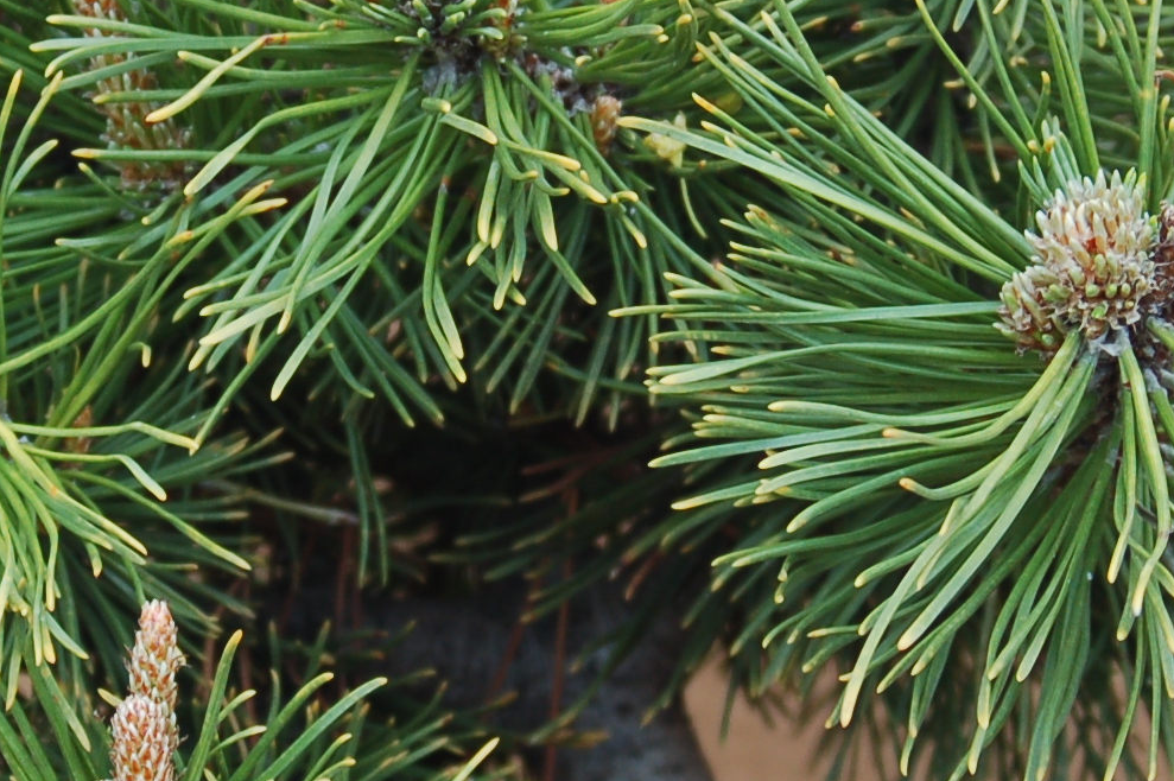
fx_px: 7137
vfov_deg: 6.3
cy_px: 71
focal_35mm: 219
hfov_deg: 9.4
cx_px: 436
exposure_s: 1/125
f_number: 5.6
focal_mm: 48
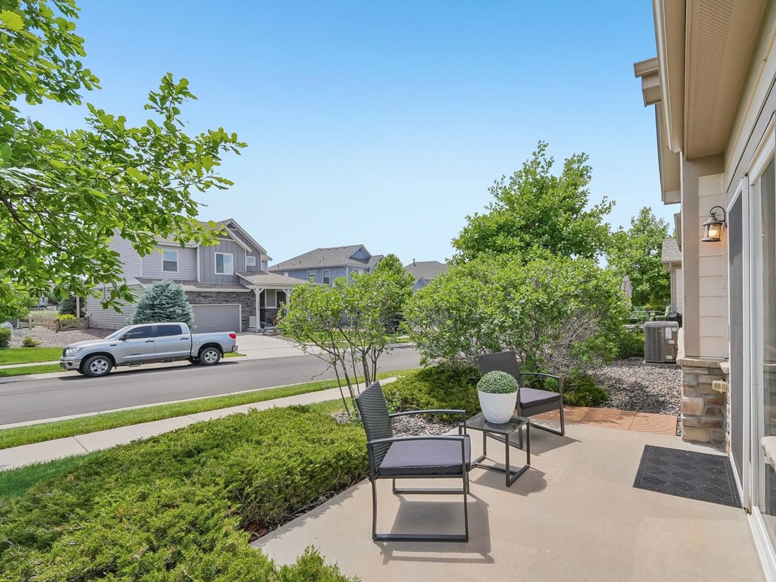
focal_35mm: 17
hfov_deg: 90.5
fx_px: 381
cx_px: 441
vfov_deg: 74.7
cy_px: 301
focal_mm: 10
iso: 800
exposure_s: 1/1000
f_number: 8
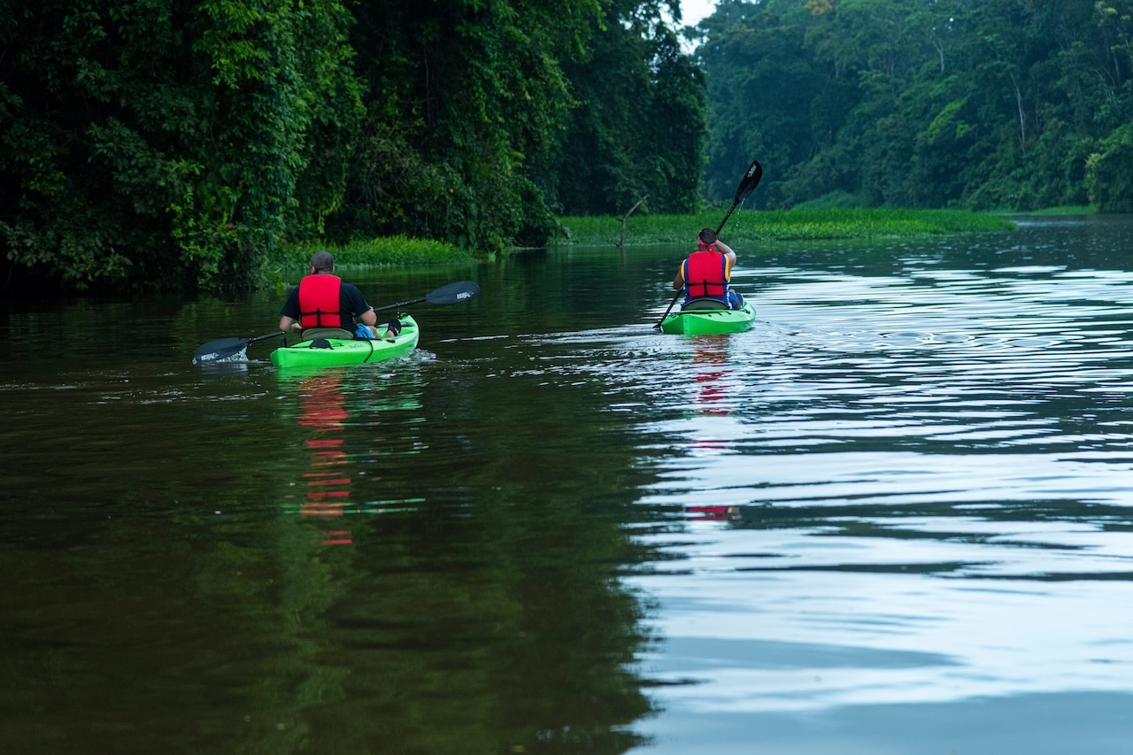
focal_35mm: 120
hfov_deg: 17.1
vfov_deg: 11.4
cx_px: 566
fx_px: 3776
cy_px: 378
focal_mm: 120
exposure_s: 1/250
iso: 1250
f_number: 5.6
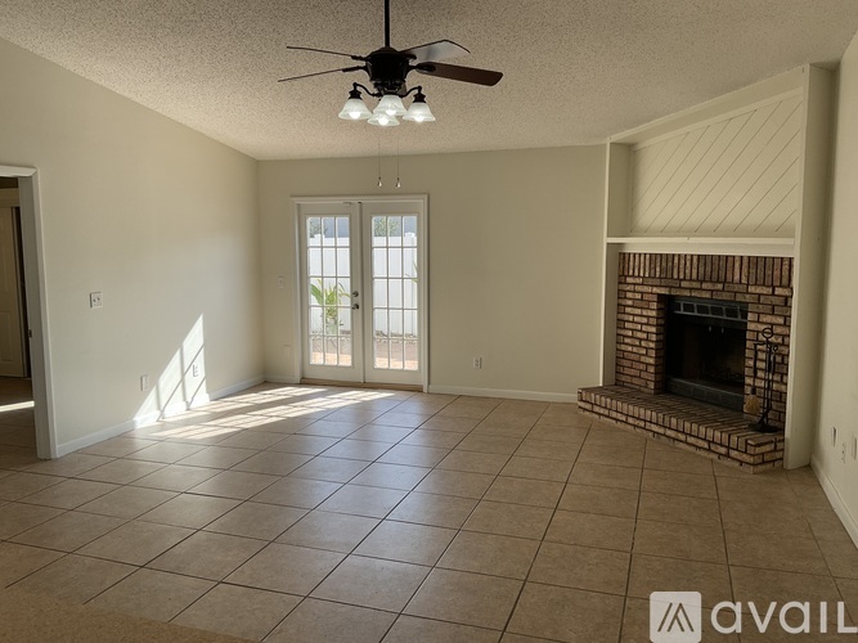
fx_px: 719
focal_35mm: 29
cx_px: 429
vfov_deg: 48.2
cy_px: 322
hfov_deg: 61.7
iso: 16
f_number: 1.8
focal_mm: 3
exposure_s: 1/250
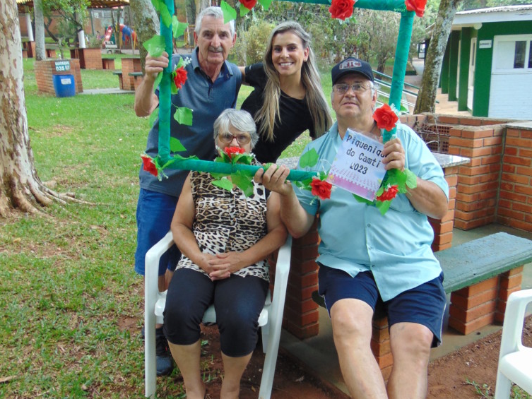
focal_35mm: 34
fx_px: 523
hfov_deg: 53.9
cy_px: 210
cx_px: 270
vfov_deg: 41.8
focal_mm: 4.5
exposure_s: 1/50
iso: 80
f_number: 3
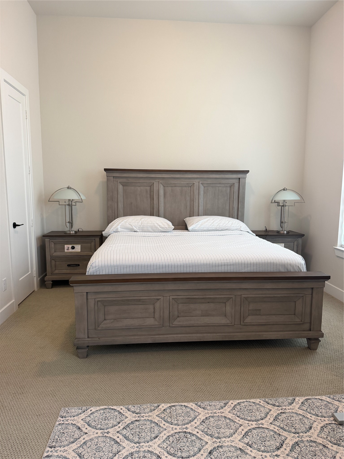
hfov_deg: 56.8
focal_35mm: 24
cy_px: 230
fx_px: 318
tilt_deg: -7.3
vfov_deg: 71.6
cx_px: 172
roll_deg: -0.3
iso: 200
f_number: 1.78
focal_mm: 6.76
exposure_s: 1/60
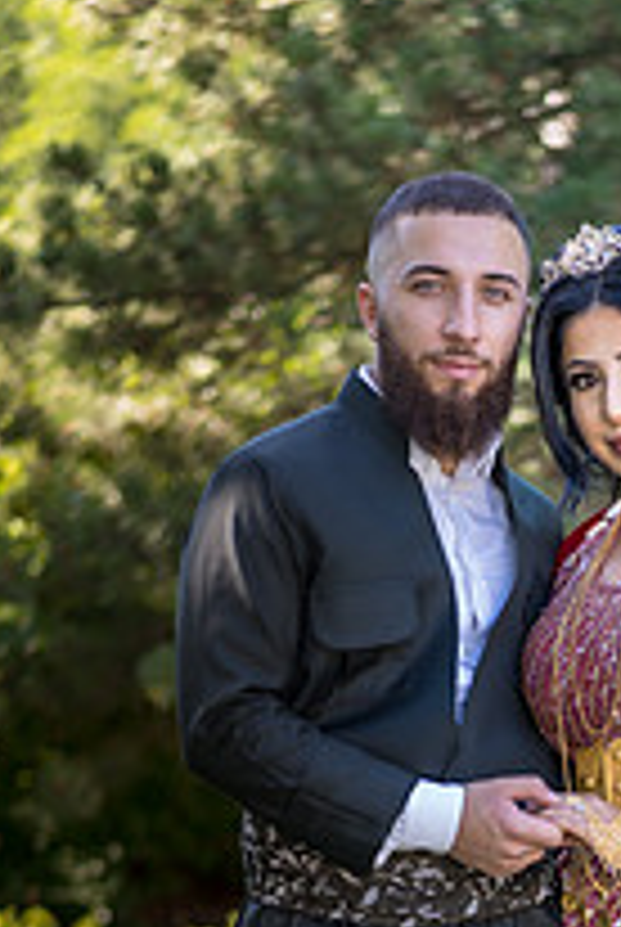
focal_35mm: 120
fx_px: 3094
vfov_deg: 16.6
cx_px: 648
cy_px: 981
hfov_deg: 11.3
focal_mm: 55
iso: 100
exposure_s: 1/250
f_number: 1.8
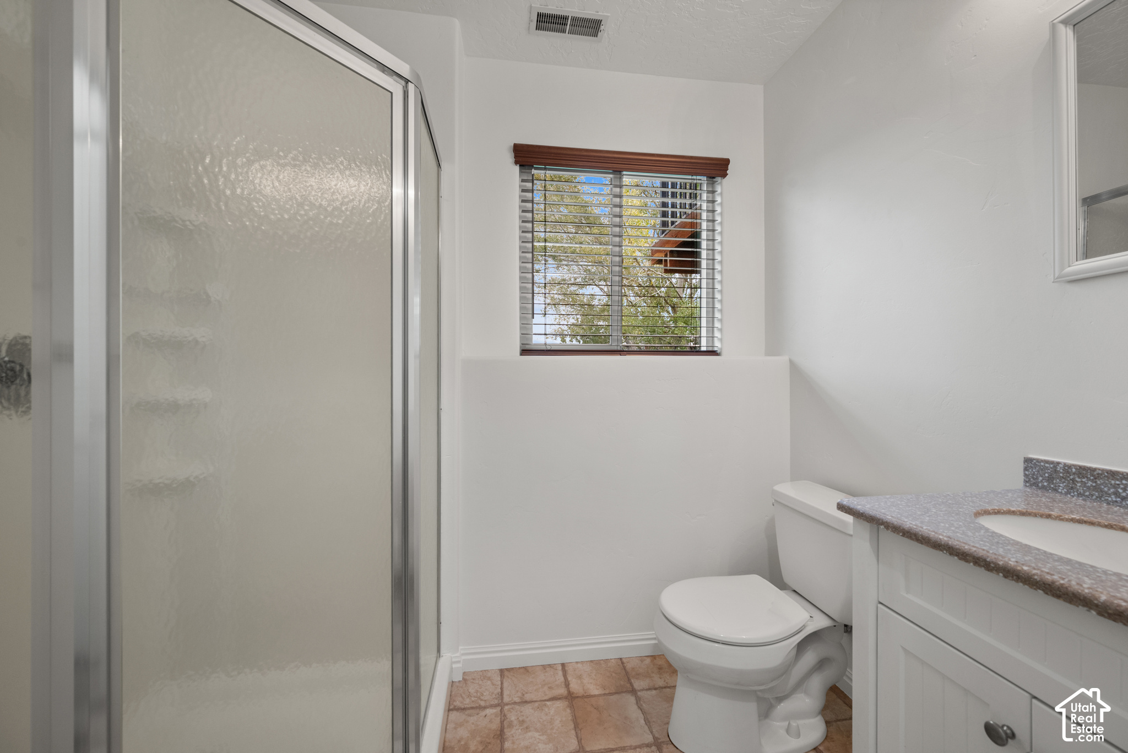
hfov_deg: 104.2
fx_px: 439
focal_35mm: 14
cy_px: 376
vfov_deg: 81.3
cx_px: 564
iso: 500
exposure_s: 1/4
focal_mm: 14
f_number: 8
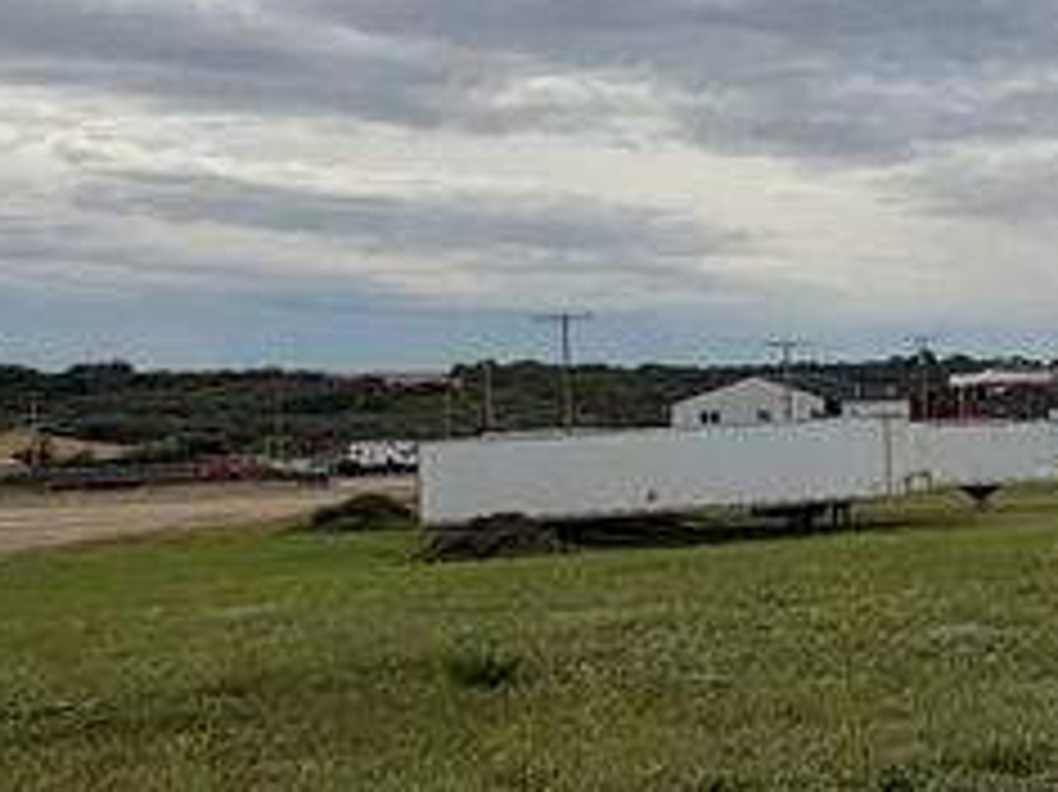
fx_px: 1863
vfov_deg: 24.0
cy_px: 333
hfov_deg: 26.4
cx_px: 1414
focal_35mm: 61
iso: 20
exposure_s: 1/1189
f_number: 2.2
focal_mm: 2.22
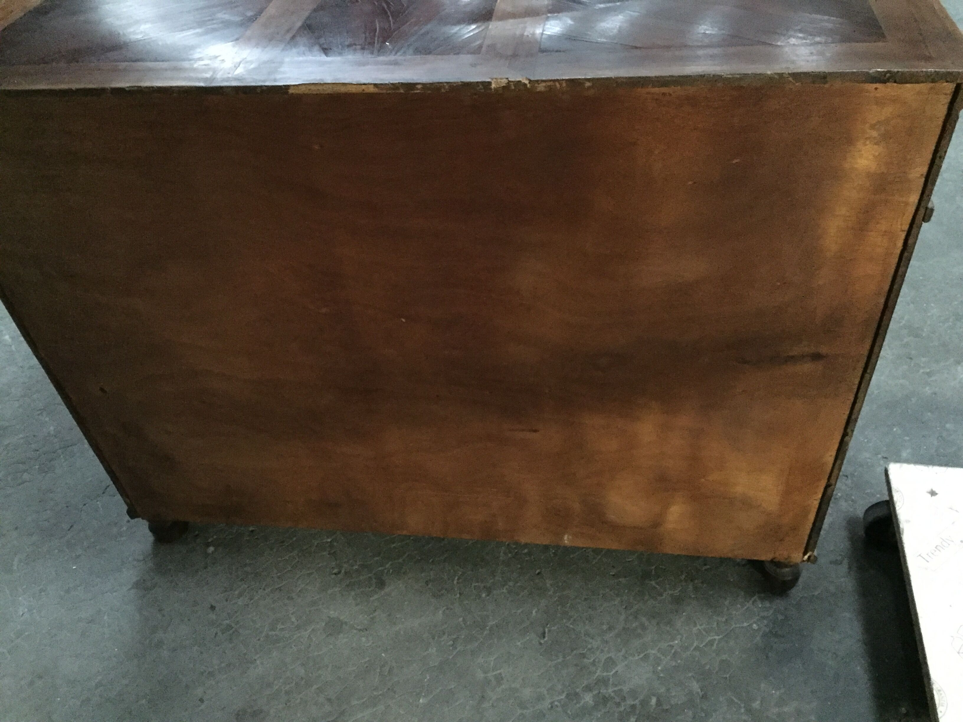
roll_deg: +6.3
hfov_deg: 61.7
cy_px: 361
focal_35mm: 29
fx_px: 807
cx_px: 482
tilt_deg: -43.9
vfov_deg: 48.2
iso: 1600
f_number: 2.2
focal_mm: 4.15
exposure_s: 1/17
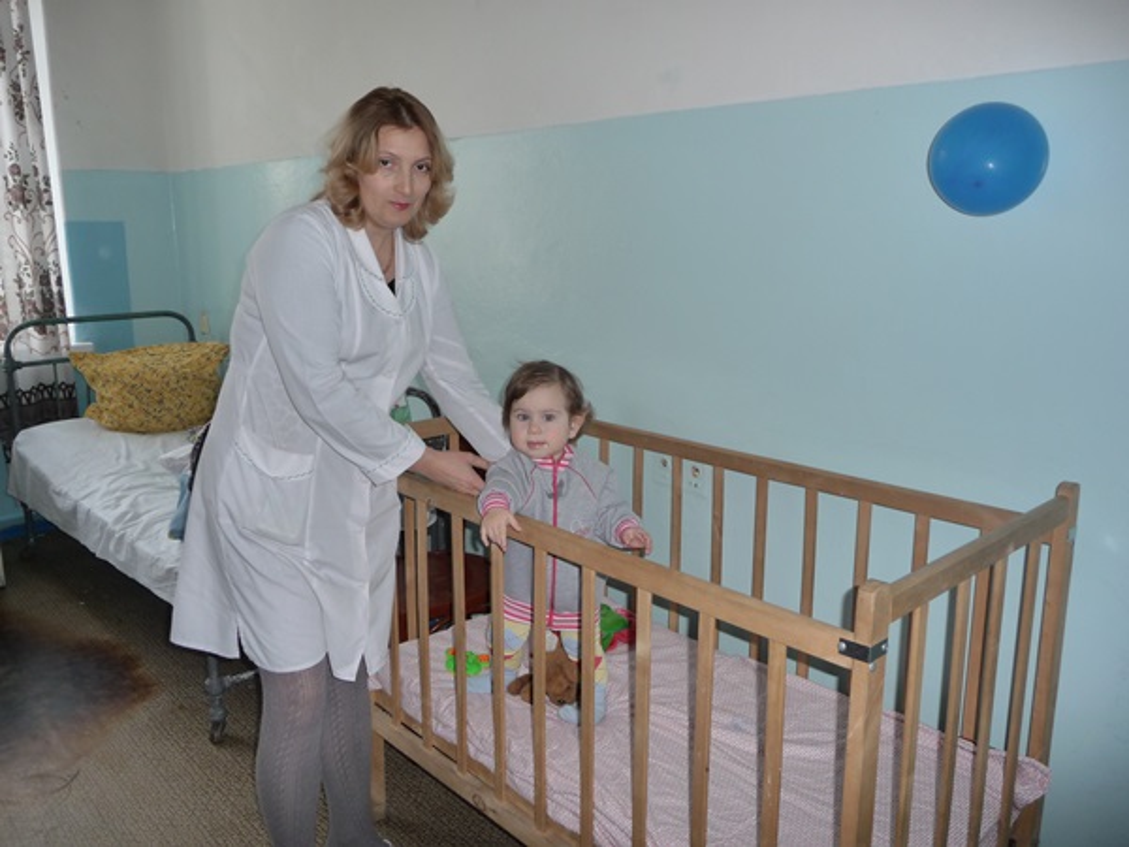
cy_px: 424
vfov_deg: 49.7
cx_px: 564
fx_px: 913
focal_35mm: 28
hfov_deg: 63.4
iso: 160
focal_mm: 4.7
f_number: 3.3
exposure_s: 1/30
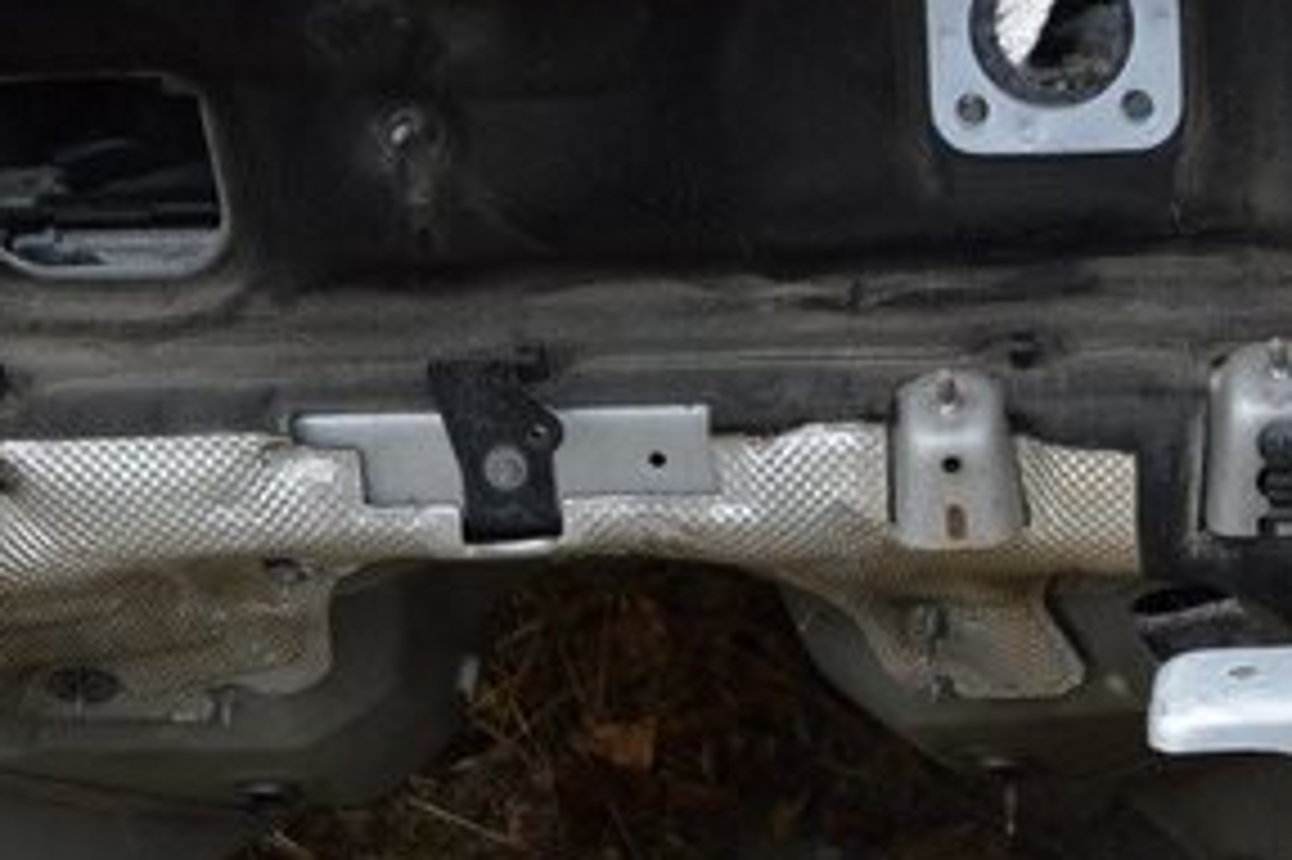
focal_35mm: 107
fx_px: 3838
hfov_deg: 18.1
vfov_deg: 12.8
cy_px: 471
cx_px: 1567
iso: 180
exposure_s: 1/125
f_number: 5.6
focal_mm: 20
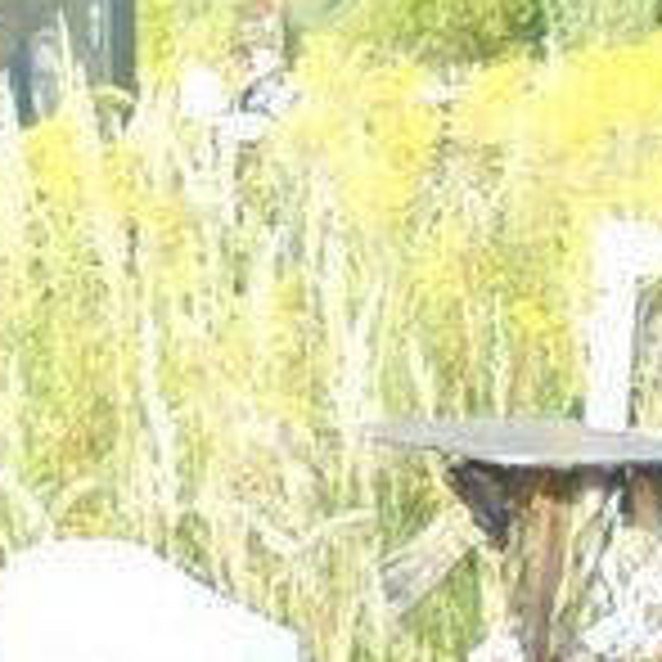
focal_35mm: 125
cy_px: 1310
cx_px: 41
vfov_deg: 12.4
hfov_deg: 13.8
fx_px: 2705
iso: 100
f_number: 11.5
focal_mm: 4.6
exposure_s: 1/160
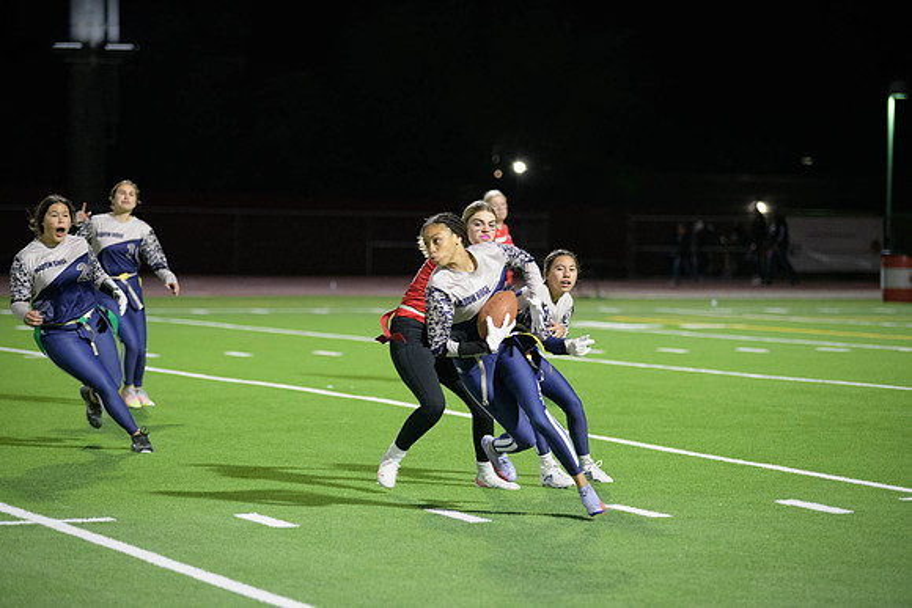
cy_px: 304
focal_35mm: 140
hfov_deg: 14.7
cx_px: 456
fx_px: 3547
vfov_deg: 9.8
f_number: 2.8
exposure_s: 1/640
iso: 4500
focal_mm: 140
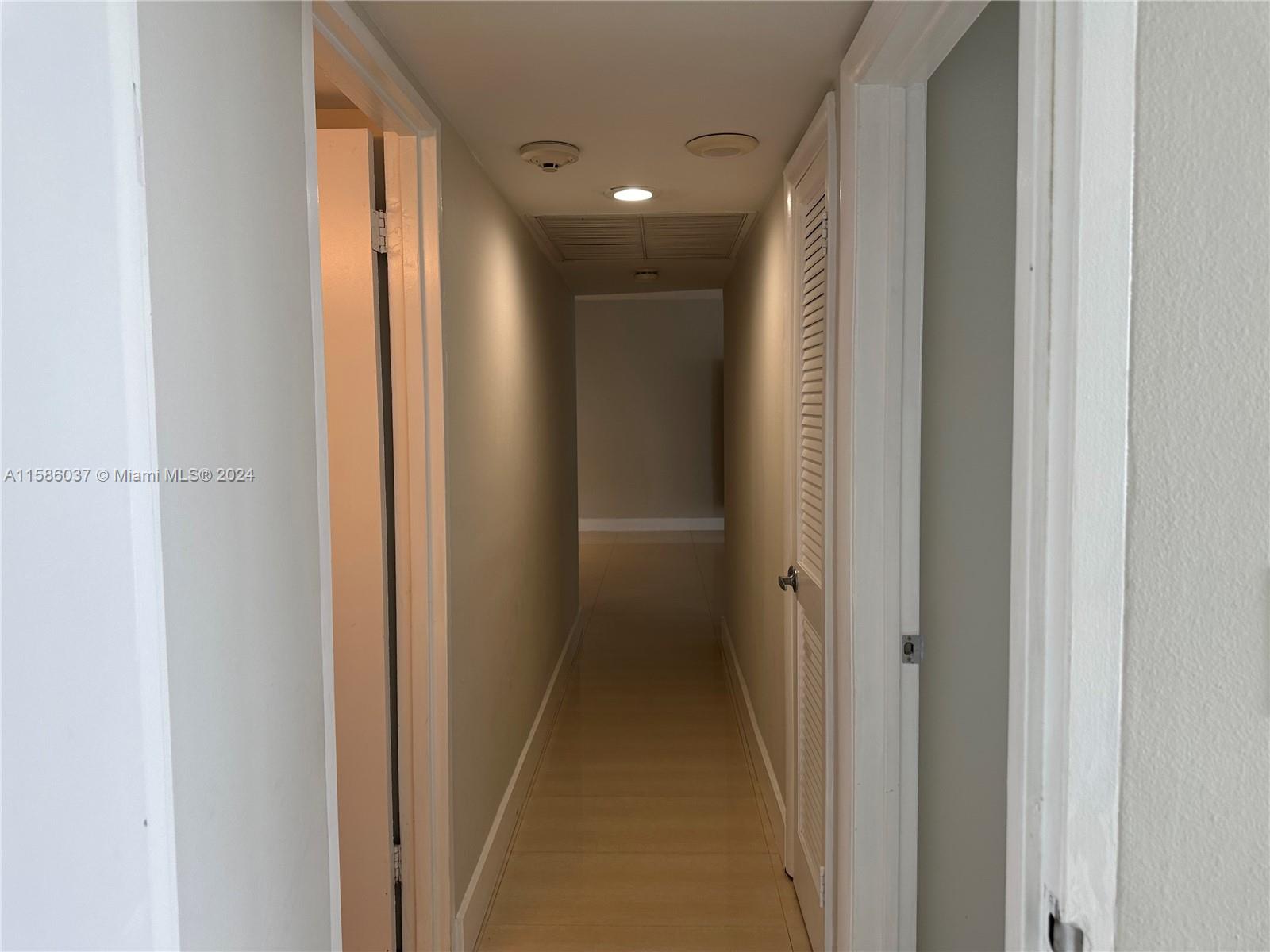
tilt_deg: -7.0
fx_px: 881
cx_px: 635
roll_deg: +0.1
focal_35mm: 24
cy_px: 476
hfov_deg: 71.6
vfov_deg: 56.8
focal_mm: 6.86
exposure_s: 1/120
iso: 80
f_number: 1.78
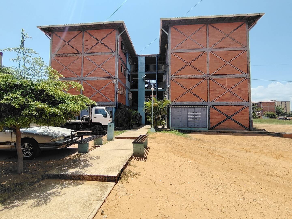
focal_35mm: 17
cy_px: 110
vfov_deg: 74.7
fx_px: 143
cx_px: 146
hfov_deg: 91.0
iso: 100
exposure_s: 1/1042
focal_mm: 1.42
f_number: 2.2
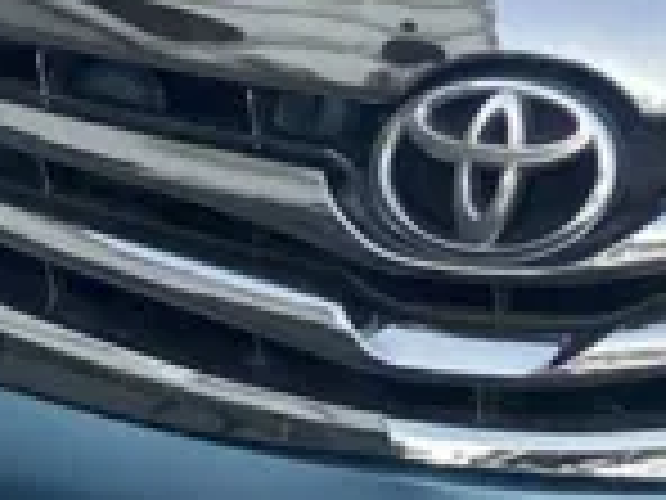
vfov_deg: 6.0
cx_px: 1188
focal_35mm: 240
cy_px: -525
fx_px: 4618
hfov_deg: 8.0
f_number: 1.8
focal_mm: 4.25
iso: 32
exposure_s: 1/2183
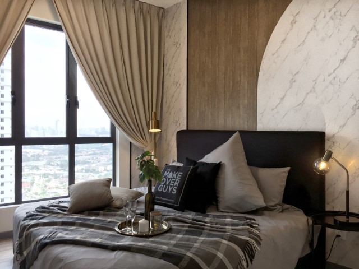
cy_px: 134
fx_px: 301
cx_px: 180
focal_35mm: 29
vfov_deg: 48.2
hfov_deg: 61.7
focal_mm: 4.15
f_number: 2.2
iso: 50
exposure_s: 1/100
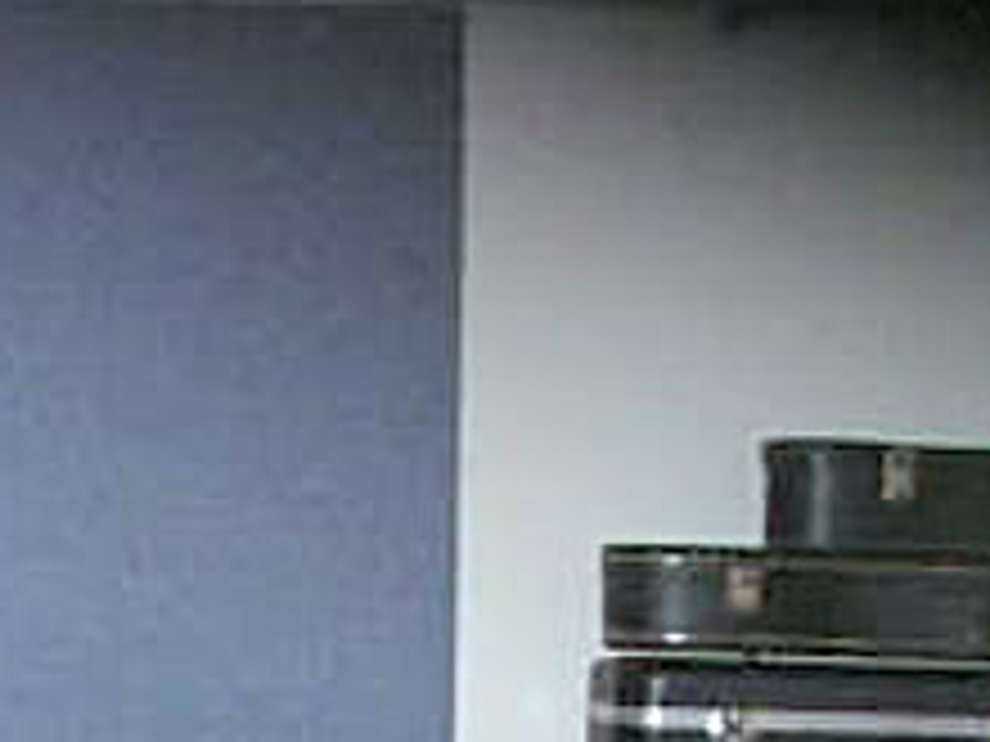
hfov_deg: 13.9
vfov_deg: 10.2
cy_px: 1309
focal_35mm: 138
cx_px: -202
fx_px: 3947
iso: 310
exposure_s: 1/60.1
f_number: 2.8
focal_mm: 5.8
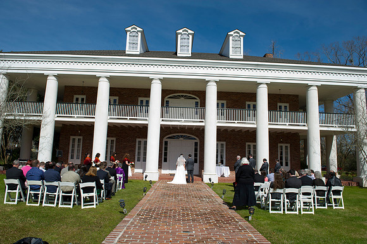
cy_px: 122
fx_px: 245
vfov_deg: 53.1
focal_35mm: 24
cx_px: 184
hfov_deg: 73.8
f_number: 8
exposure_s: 1/400
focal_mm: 24
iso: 100
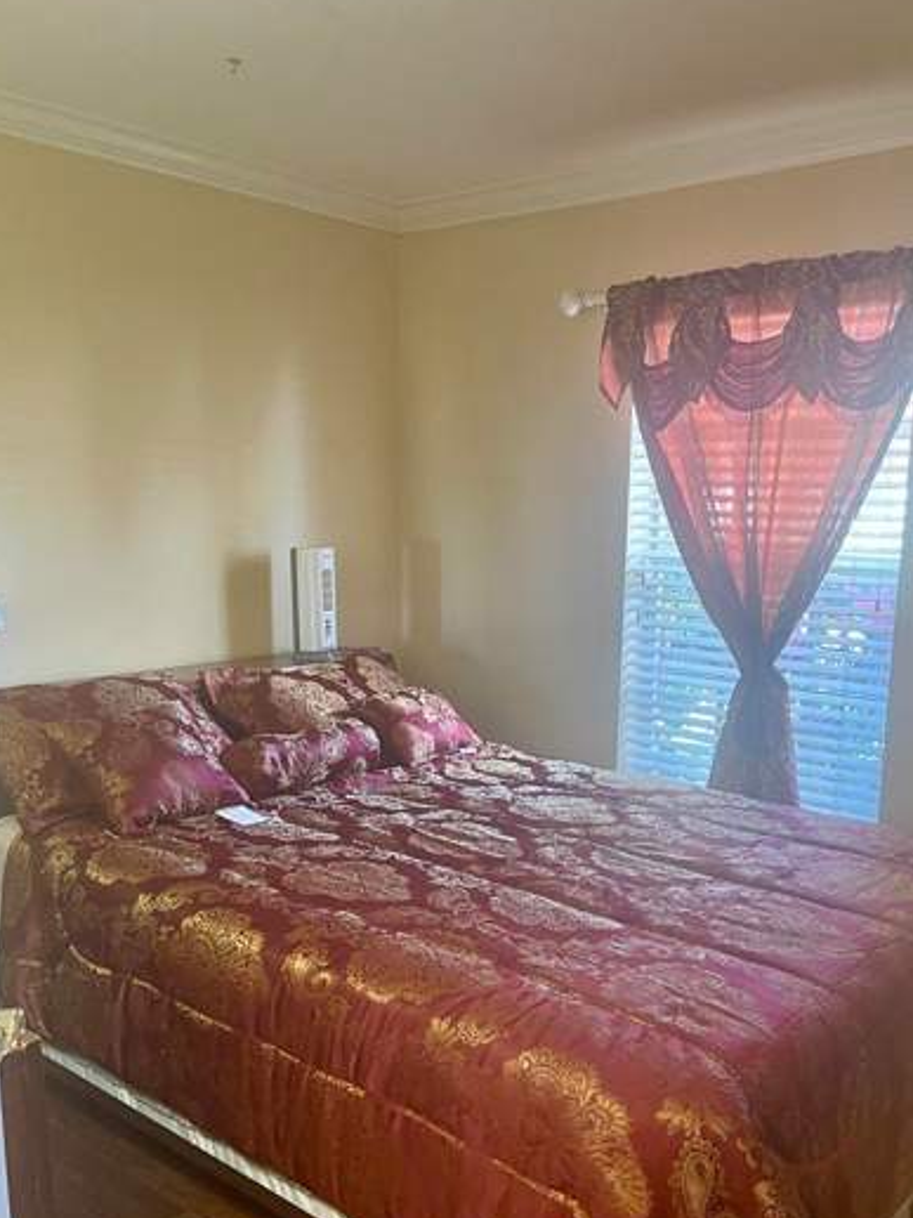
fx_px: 1090
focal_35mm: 31
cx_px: 517
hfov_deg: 45.3
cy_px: 722
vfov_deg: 58.0
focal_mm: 5.1
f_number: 1.6
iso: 400
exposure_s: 1/60
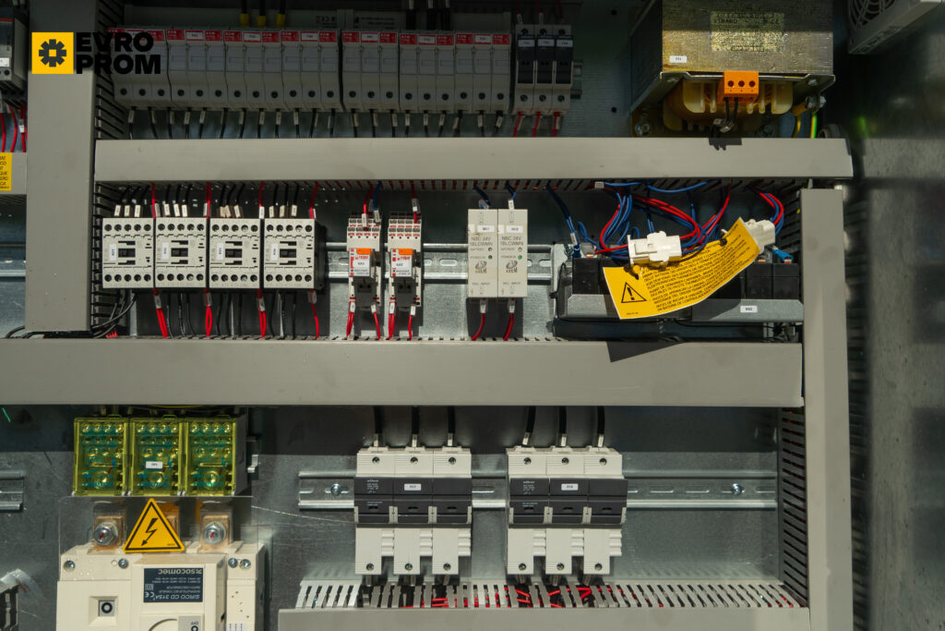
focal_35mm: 31
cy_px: 316
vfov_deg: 42.3
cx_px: 472
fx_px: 814
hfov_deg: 60.3
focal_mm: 31
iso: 100
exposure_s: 1/250
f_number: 6.3
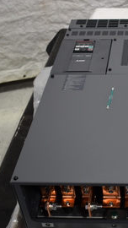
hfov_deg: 17.3
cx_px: 148
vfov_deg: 31.4
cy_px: 132
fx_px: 404
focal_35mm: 67
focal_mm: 23
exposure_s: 1/200
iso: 800
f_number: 3.8
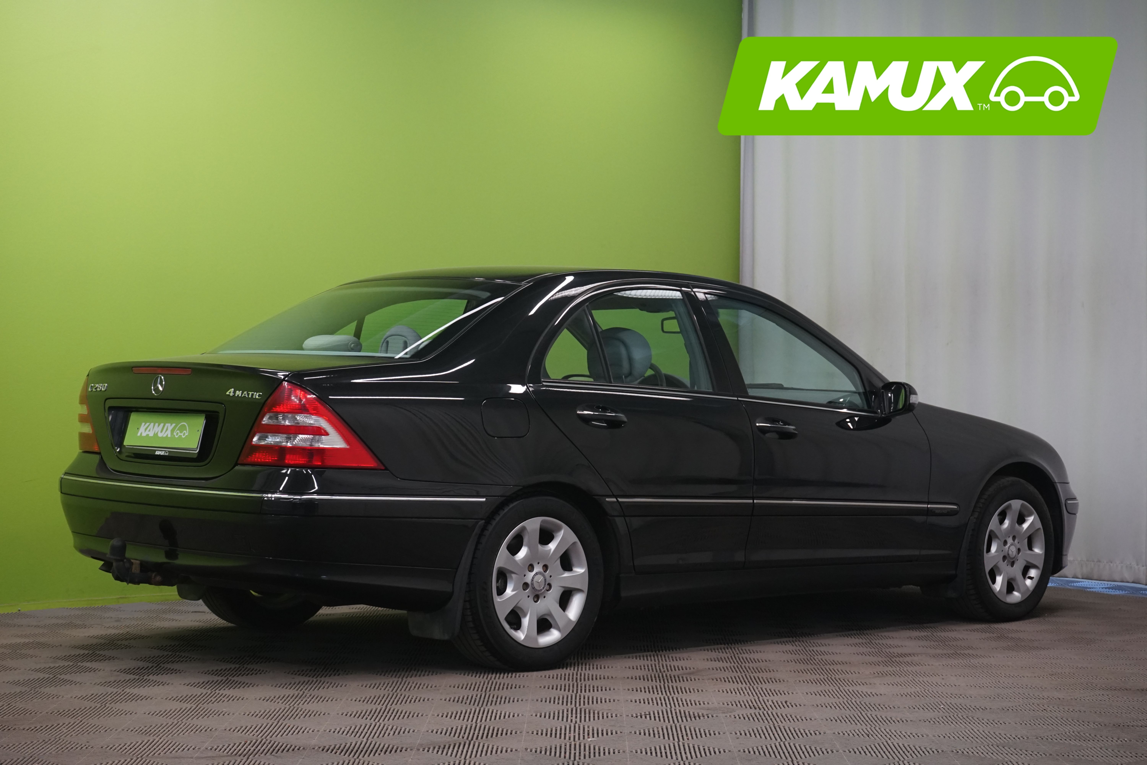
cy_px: 382
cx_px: 574
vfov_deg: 20.3
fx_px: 2135
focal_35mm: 67
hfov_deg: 30.1
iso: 1600
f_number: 9
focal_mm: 67
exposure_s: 1/25
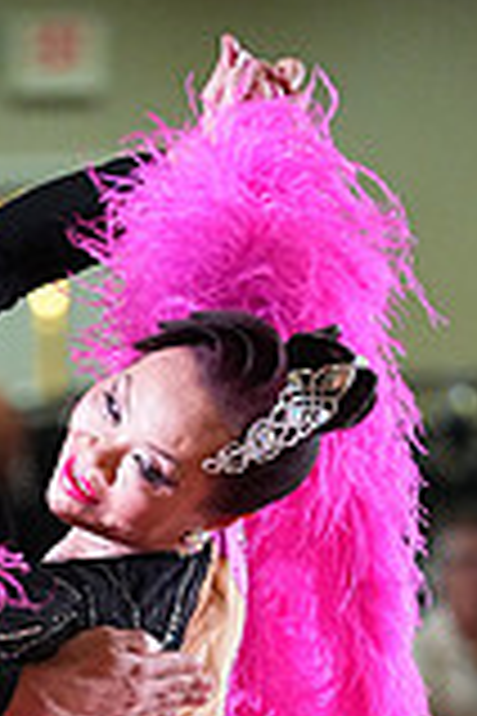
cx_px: 101
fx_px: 14508
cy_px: 901
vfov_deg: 2.8
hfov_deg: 1.9
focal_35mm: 730
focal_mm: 200
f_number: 4
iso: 6400
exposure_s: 1/400
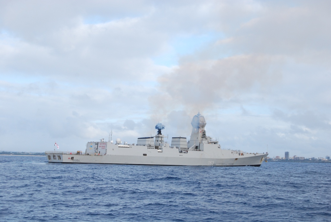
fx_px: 636
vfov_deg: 19.8
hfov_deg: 29.2
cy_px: 111
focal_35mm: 69
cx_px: 166
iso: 400
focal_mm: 46
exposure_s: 1/320
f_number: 8
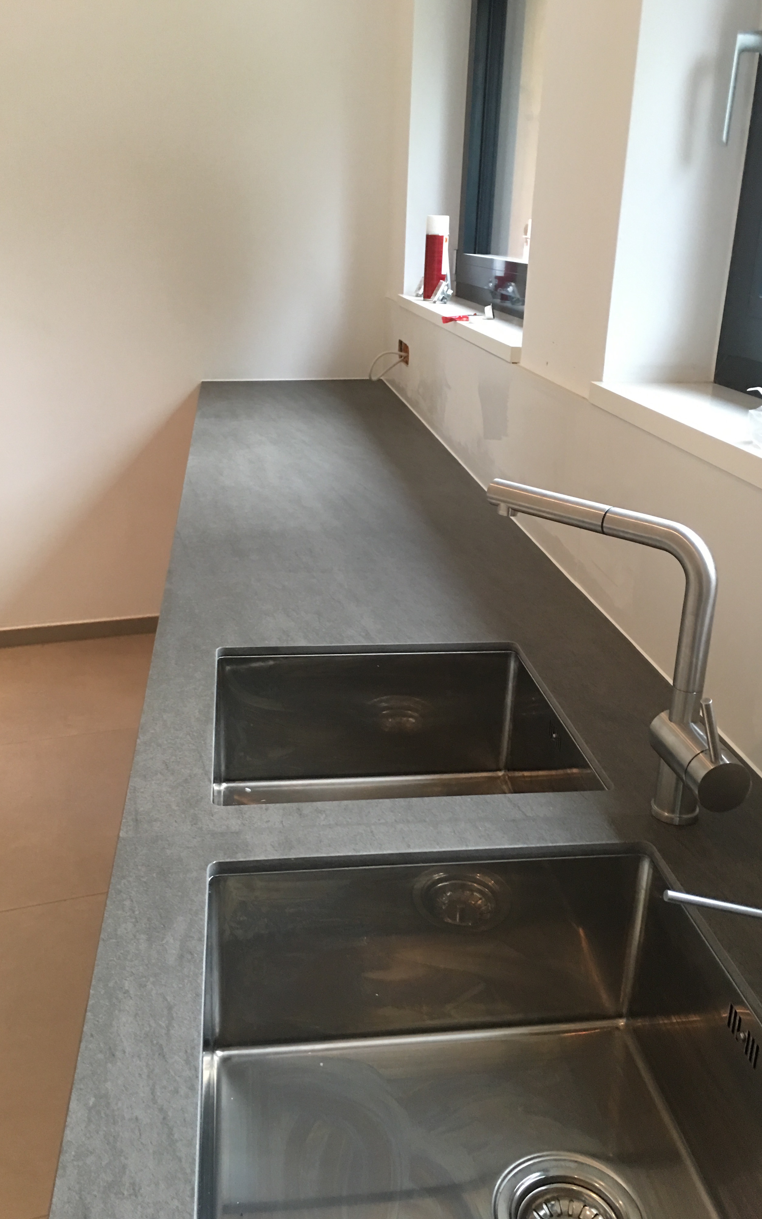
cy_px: 613
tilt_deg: -20.0
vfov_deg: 61.2
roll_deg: -2.2
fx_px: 1030
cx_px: 397
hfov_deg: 40.6
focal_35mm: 31
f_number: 2.2
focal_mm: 4.15
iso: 100
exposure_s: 1/10
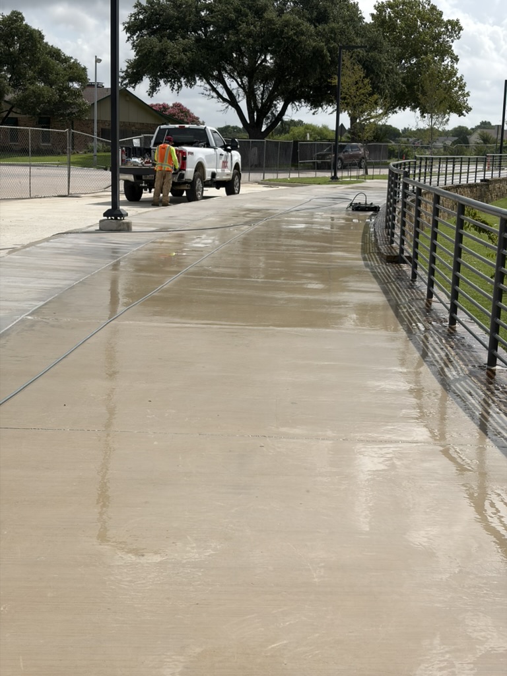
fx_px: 1015
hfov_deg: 28.0
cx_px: 254
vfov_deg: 36.8
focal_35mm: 52
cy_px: 338
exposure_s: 1/7042
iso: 40
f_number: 1.6
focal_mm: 5.96
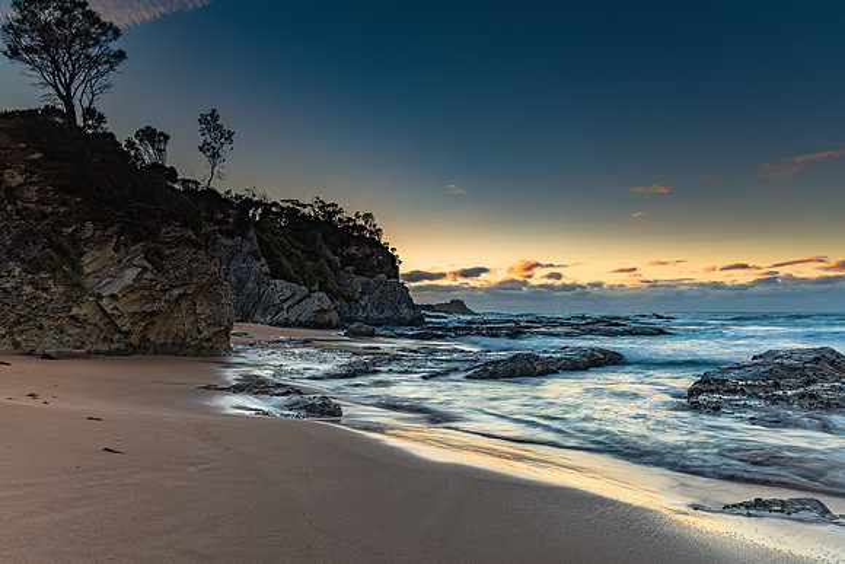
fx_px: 575
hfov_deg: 72.6
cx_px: 428
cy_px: 282
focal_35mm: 25
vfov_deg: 52.2
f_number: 9
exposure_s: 1/2
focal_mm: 16
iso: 80
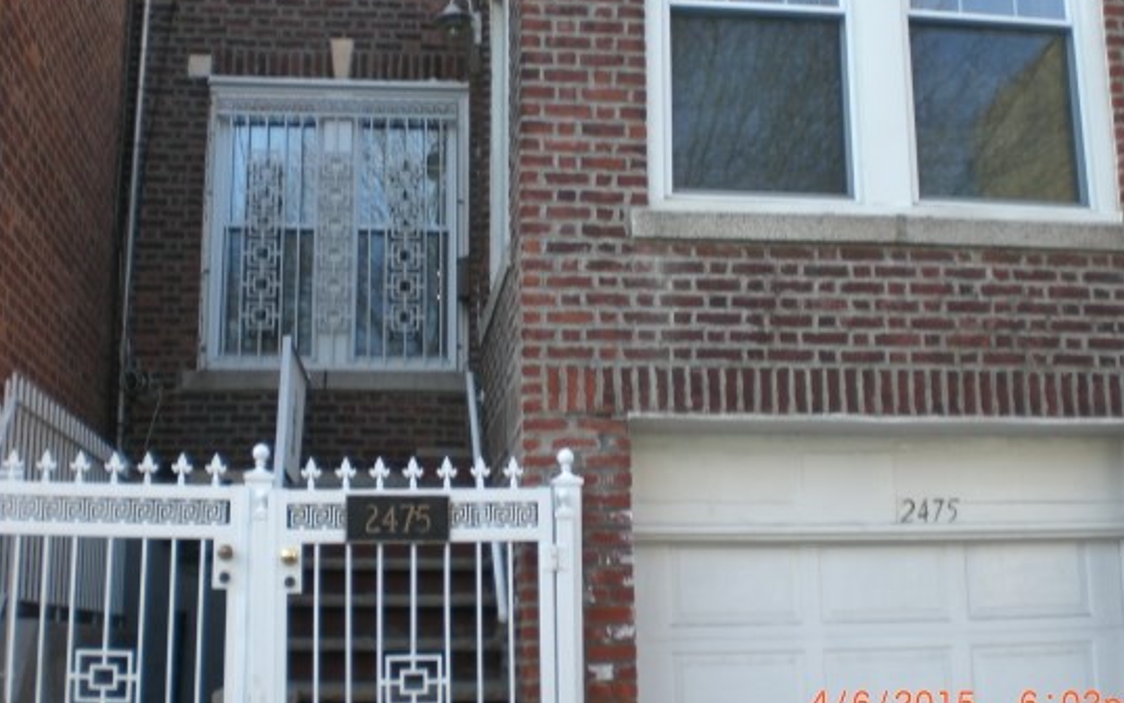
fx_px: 1471
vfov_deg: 26.9
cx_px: 555
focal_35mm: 48
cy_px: 305
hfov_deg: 41.8
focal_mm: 6.3
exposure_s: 1/100
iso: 50
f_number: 3.1
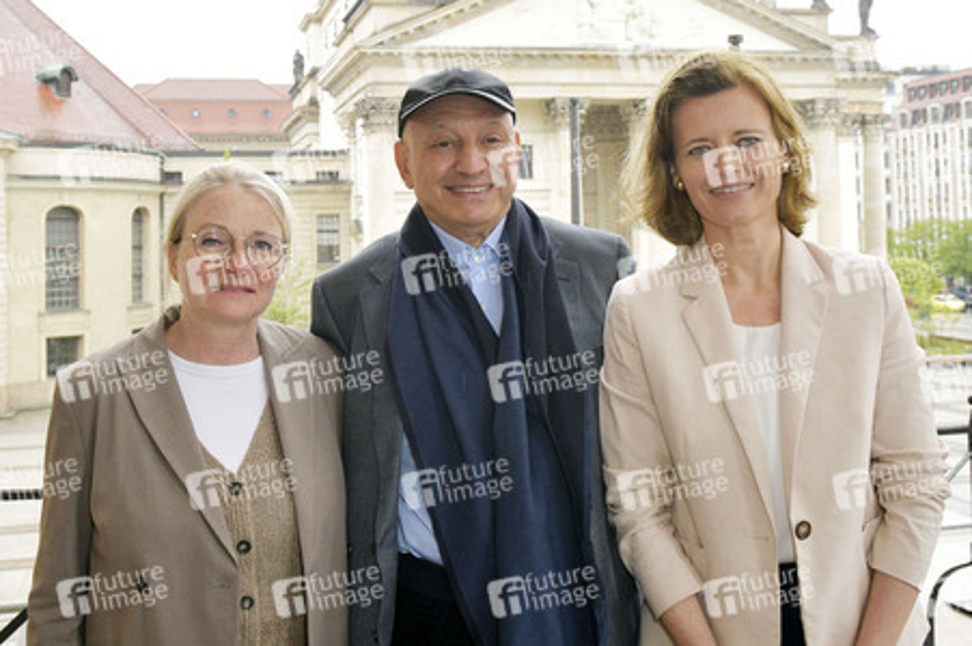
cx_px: 486
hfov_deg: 63.7
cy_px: 323
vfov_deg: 44.9
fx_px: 782
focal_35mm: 29
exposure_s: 1/200
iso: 1000
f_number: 7.1
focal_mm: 29
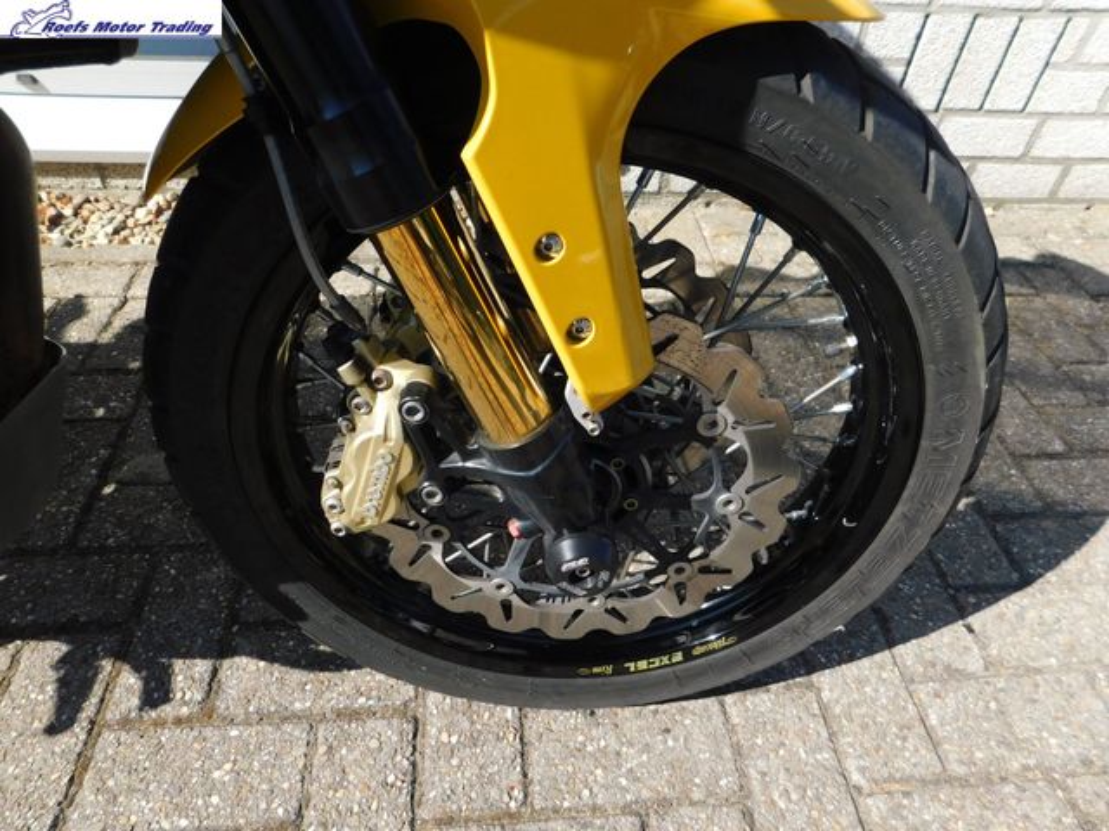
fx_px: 737
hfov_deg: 73.9
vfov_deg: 58.9
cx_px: 554
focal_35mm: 23
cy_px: 416
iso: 125
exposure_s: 1/800
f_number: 3
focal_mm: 4
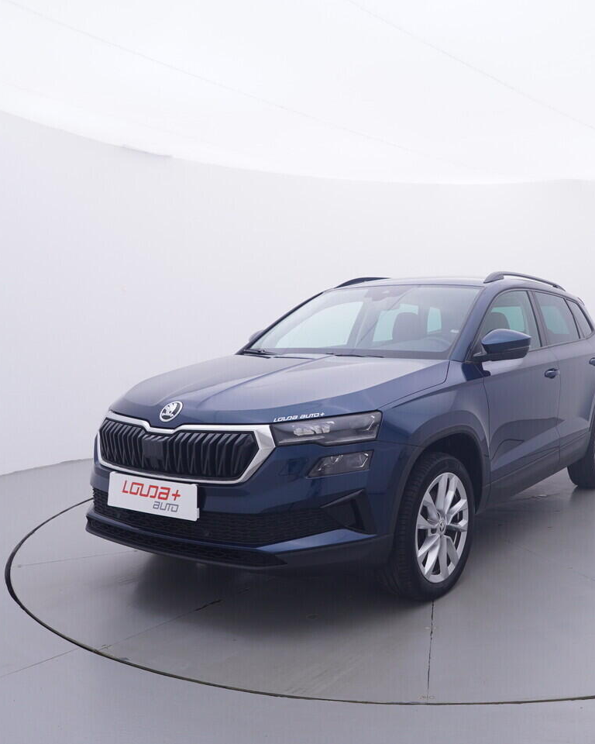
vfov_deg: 56.1
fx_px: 698
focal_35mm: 32
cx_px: 436
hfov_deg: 44.8
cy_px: 372
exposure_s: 1/80
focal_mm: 15
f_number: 5
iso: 200
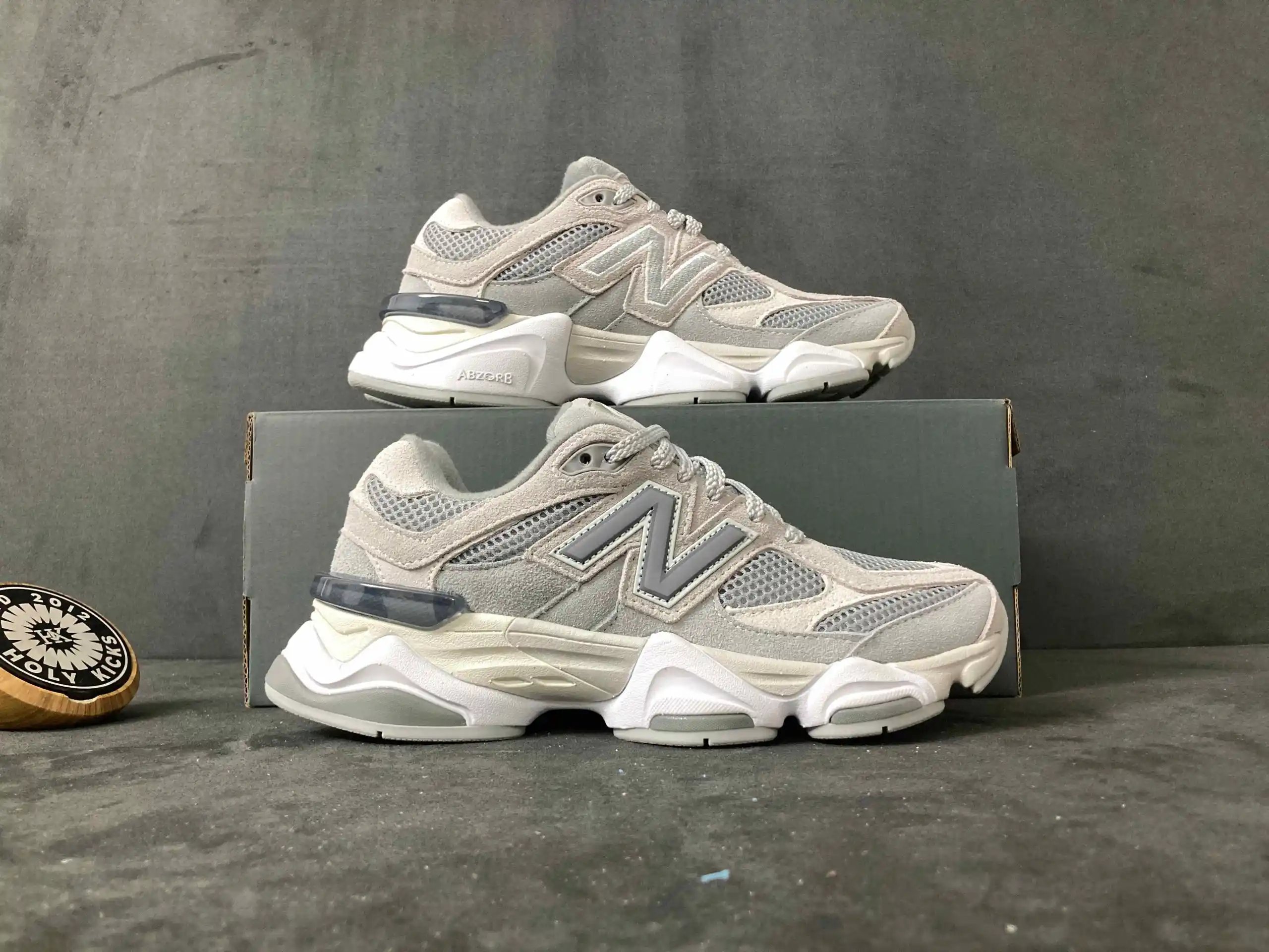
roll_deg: -0.1
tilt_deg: +6.5
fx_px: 1026
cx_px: 634
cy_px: 476
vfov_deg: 49.7
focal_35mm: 28
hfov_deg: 63.4
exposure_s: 1/60
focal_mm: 3.99
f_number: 1.8
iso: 200
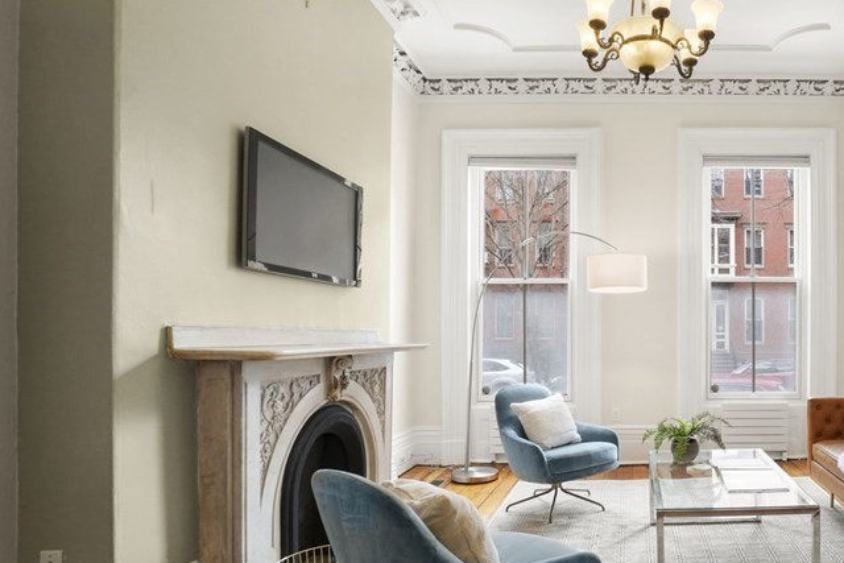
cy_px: 336
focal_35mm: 24
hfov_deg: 68.4
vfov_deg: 52.8
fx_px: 563
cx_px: 645
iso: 320
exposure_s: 1/6
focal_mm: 10
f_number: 7.1
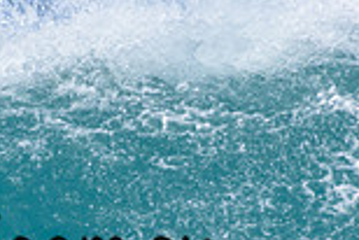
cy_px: 227
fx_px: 37500
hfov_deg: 0.5
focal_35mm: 3757
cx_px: -35
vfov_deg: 0.4
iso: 1400
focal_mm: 1000
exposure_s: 1/2000
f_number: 11
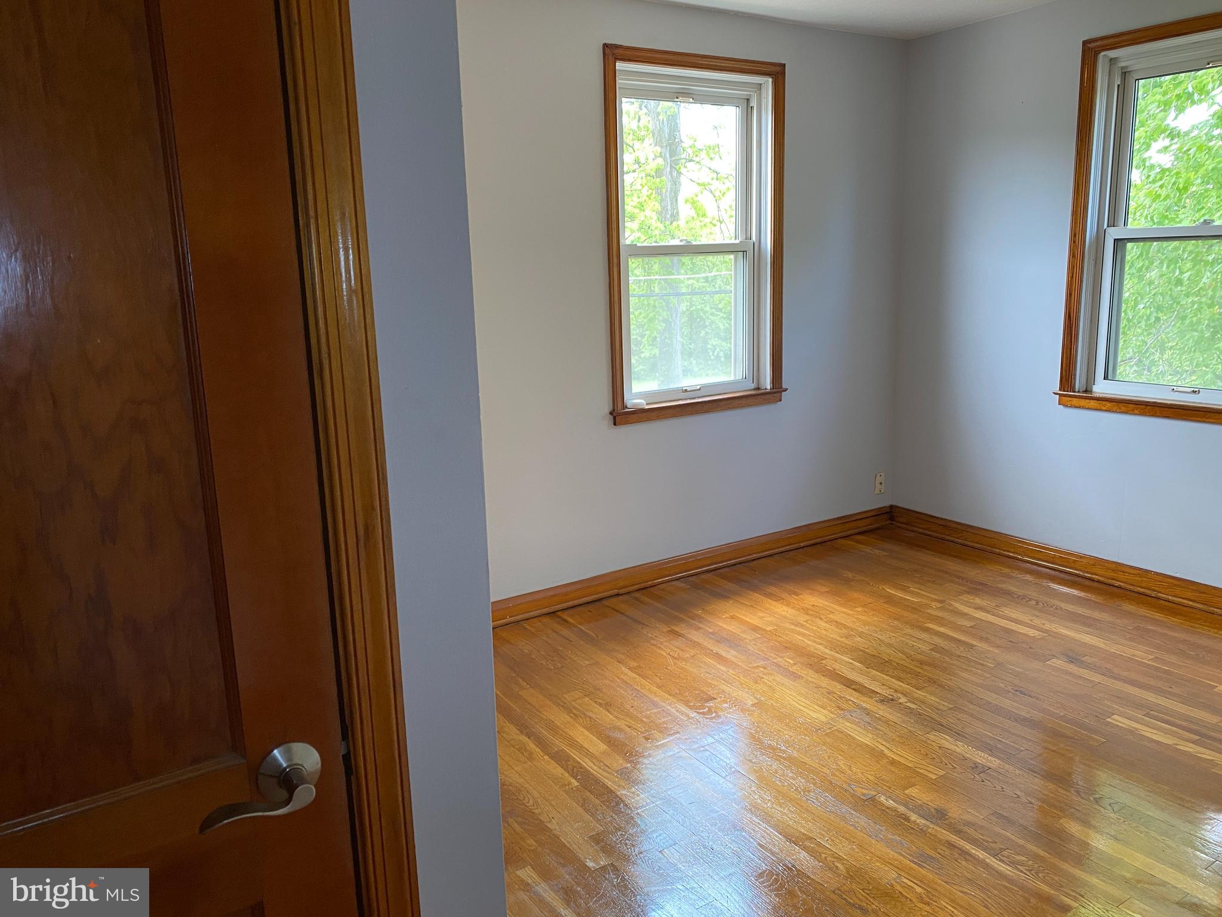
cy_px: 458
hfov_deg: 67.3
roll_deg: +1.6
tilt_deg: -12.3
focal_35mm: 26
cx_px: 611
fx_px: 918
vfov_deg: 53.1
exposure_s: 1/60
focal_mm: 4.25
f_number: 1.8
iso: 100
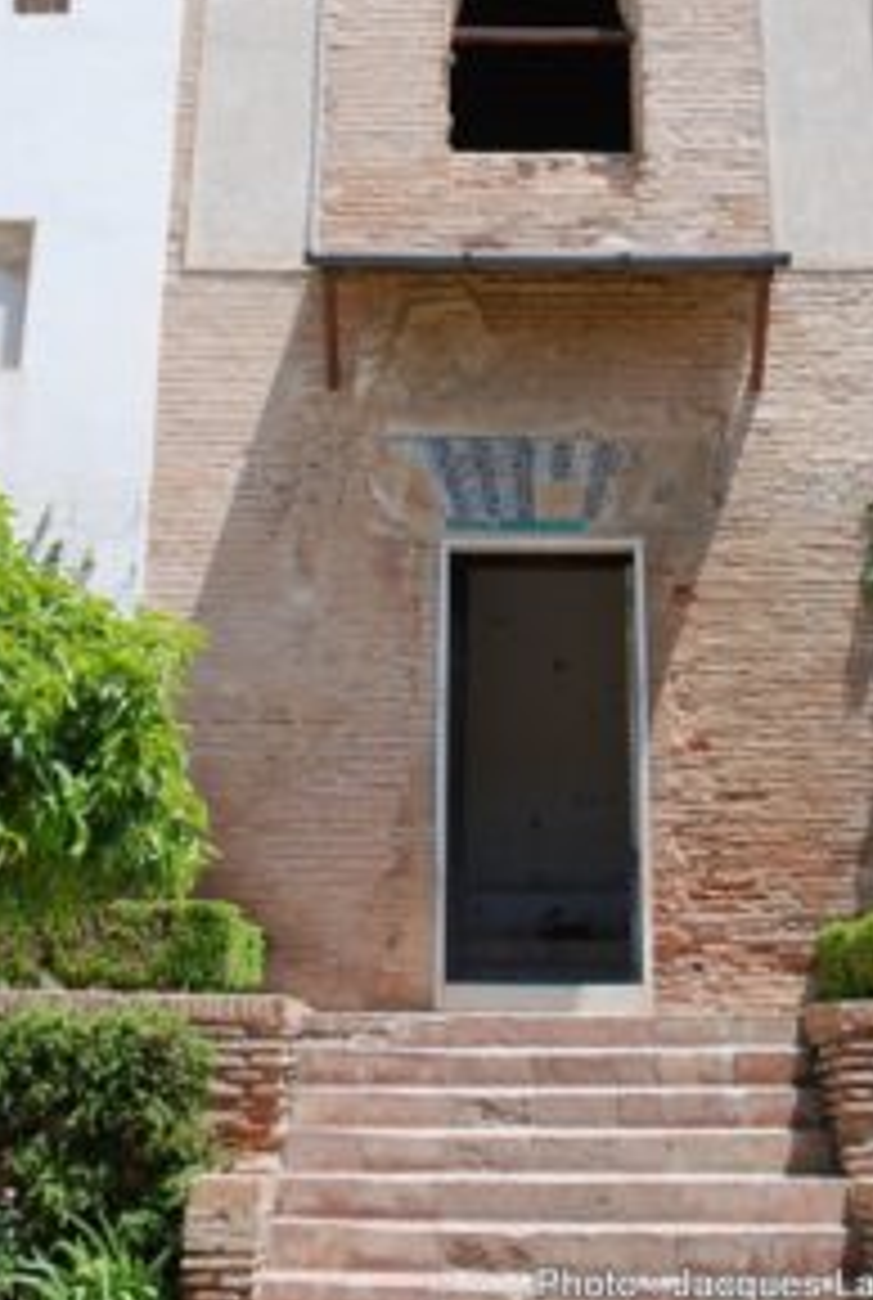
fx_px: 2063
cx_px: 479
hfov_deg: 23.9
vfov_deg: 33.8
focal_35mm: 57
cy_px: 225
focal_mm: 22
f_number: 7.1
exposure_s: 1/200
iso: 100
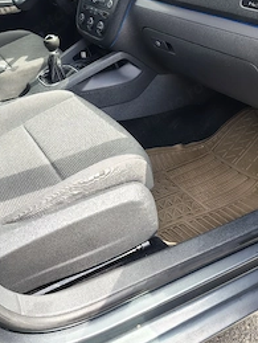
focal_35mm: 37
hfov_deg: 38.5
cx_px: 97
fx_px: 367
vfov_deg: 49.6
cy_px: 131
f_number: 1.8
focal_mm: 5.56
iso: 100
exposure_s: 1/118
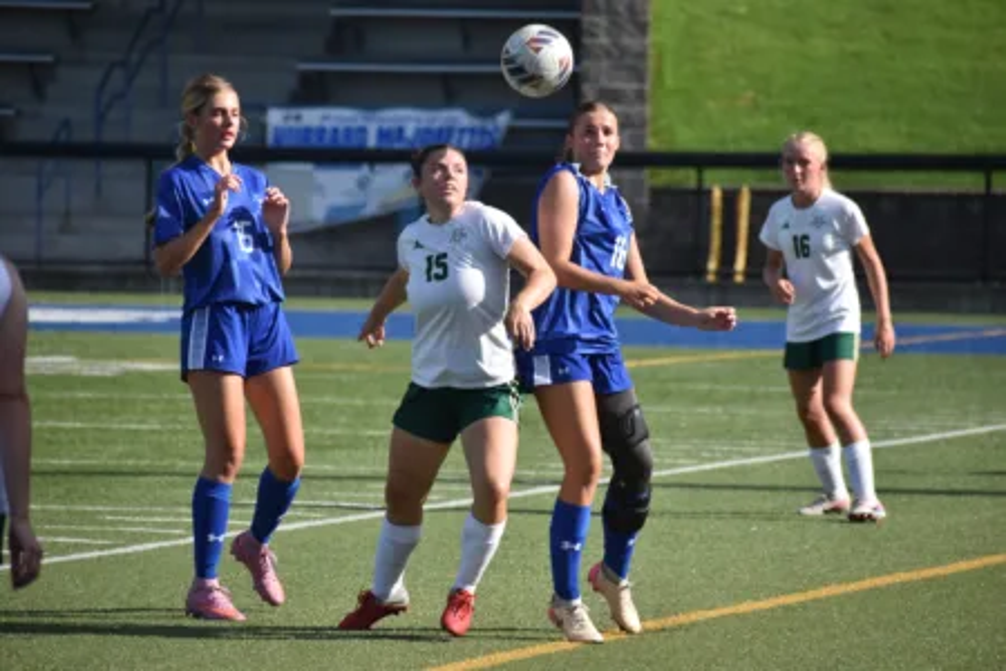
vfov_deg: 4.2
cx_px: 503
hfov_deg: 6.2
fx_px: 9221
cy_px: 336
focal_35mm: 330
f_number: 5.6
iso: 100
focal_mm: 220
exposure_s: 1/500
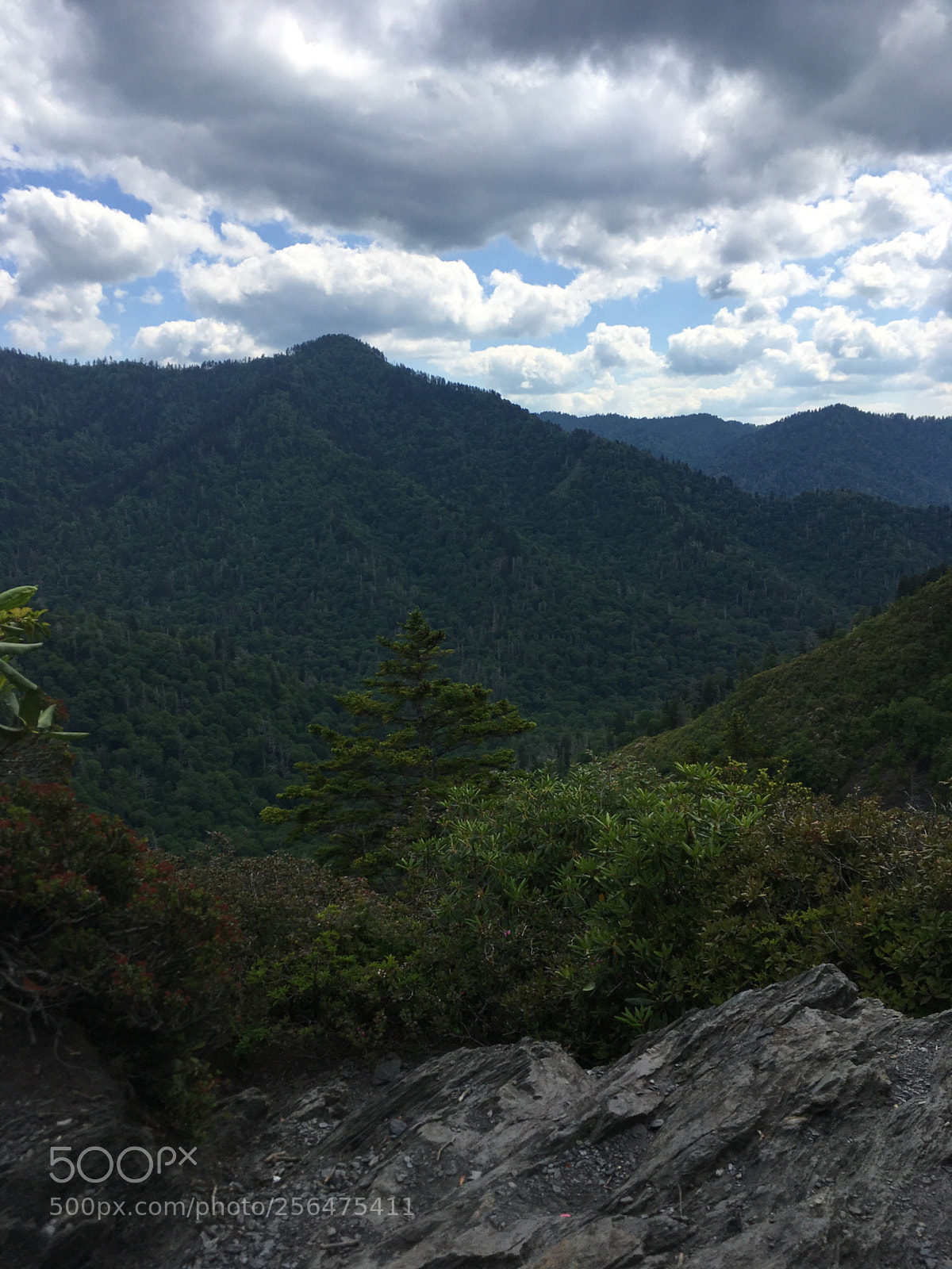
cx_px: 476
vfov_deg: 61.7
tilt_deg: -8.3
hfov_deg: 48.2
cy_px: 634
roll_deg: +1.4
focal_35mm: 29
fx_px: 1063
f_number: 2.2
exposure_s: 1/1876
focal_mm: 4.15
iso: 25
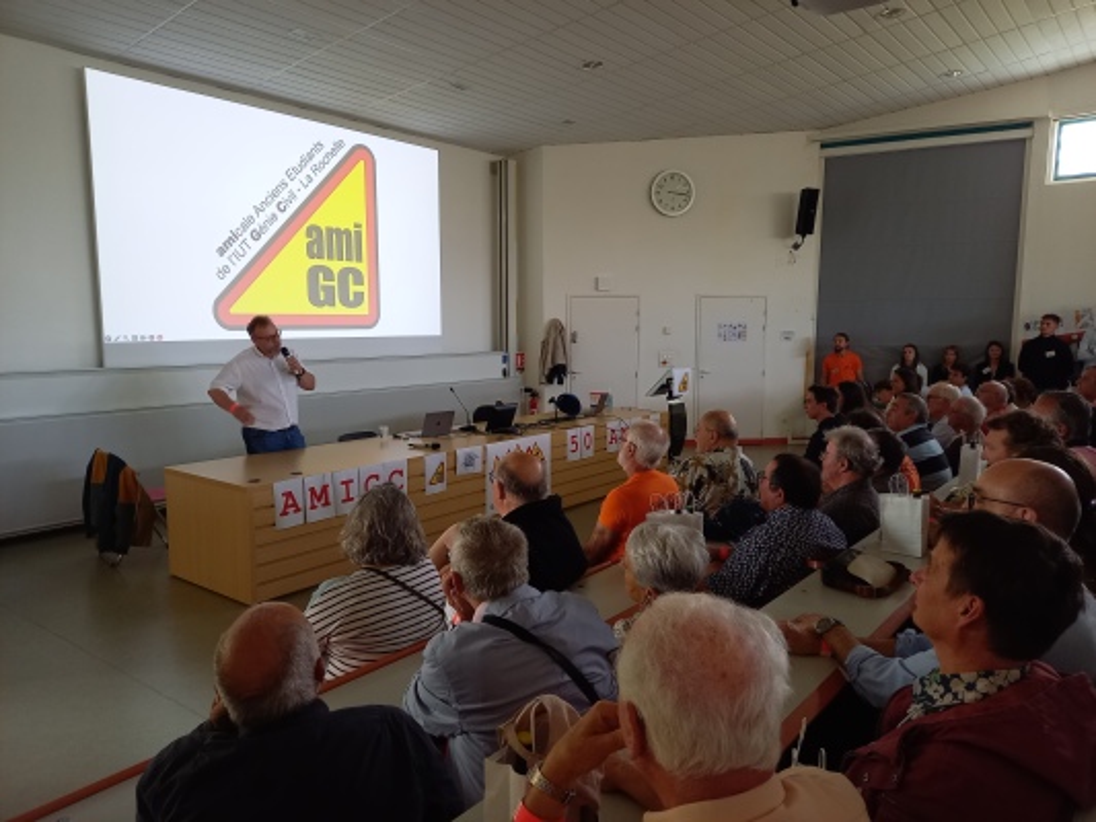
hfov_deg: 69.4
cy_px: 411
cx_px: 548
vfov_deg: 54.9
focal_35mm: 25
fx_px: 792
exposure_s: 1/50
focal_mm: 4.65
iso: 320
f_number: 1.8
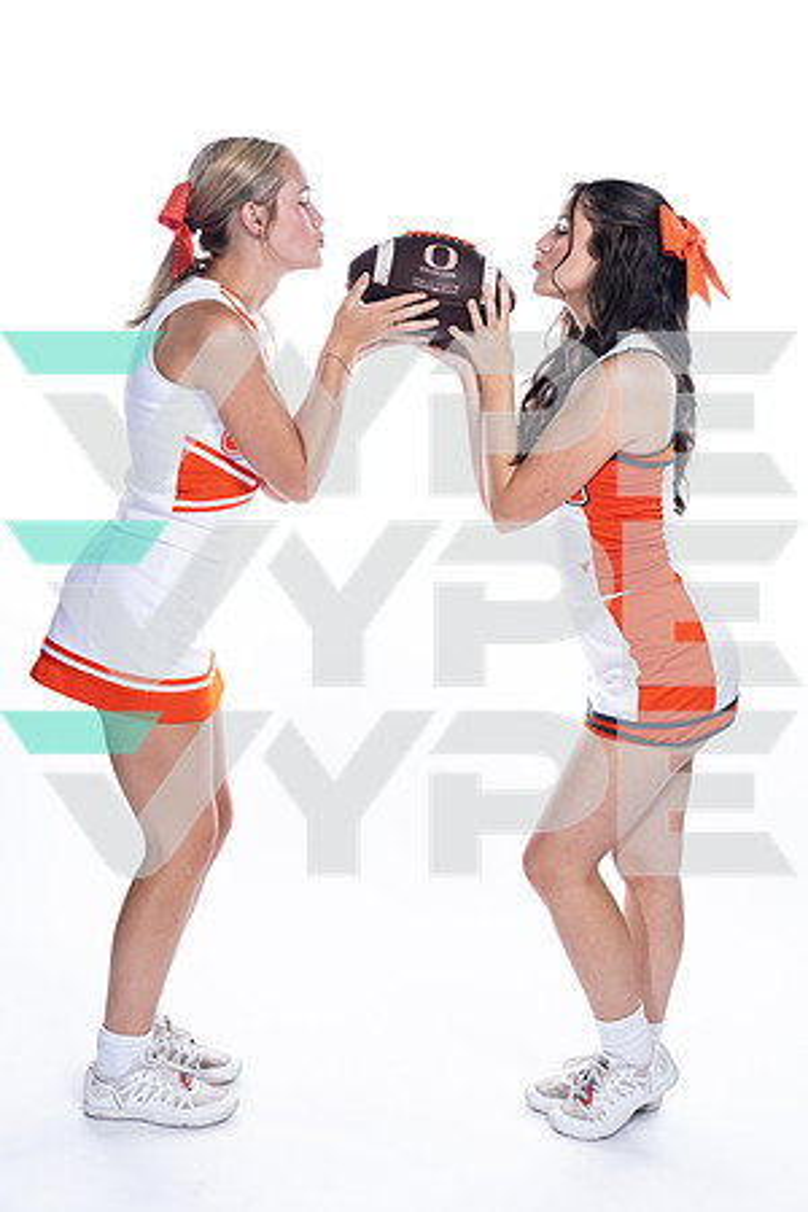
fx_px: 1616
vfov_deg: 41.1
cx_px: 404
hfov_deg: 28.1
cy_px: 606
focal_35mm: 48
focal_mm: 48
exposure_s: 1/250
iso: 400
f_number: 5.6
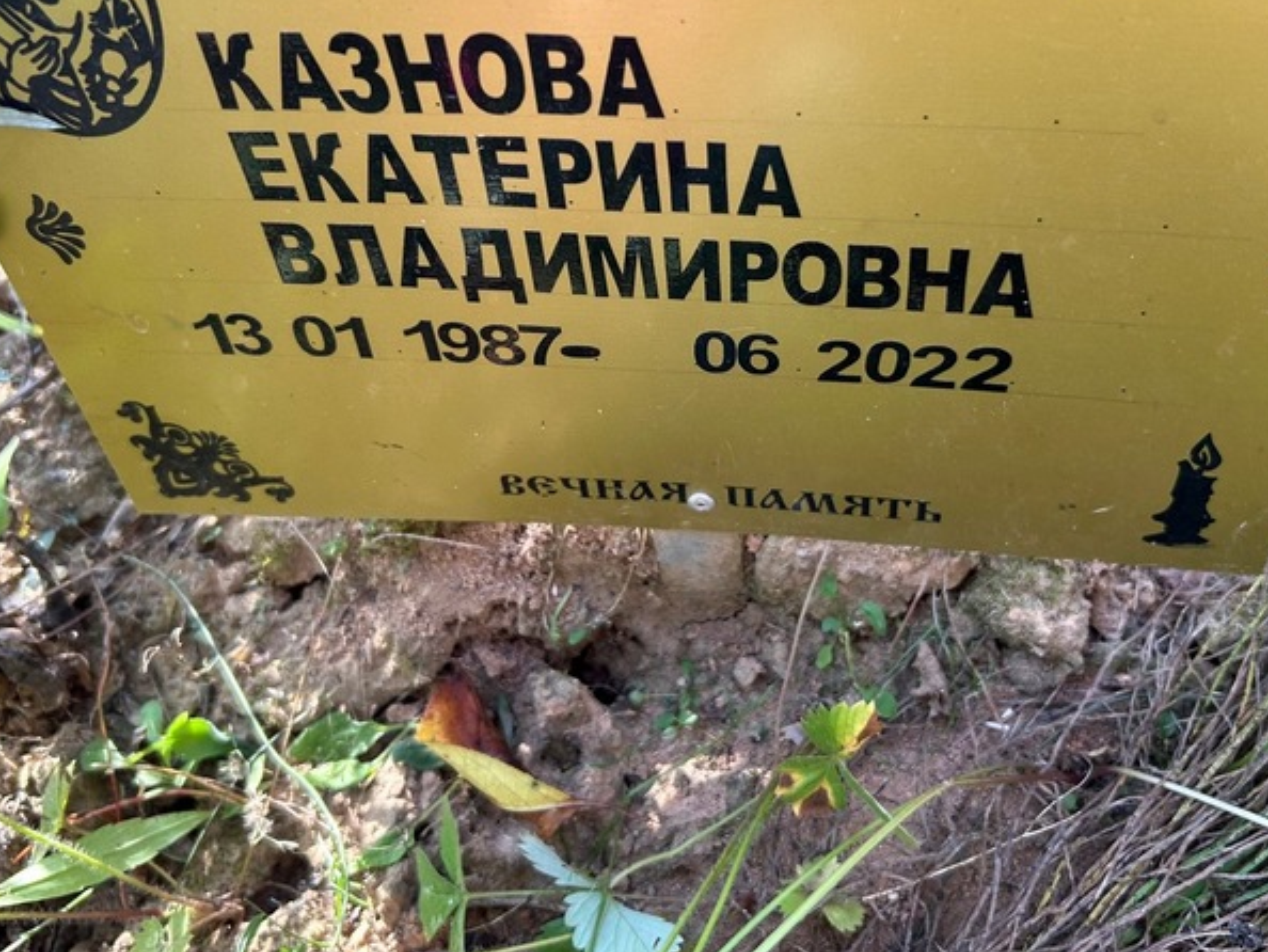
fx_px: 1283
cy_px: 344
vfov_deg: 40.4
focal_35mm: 35
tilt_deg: -56.9
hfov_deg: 52.6
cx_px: 683
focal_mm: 5.7
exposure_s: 1/150
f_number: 1.5
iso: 40
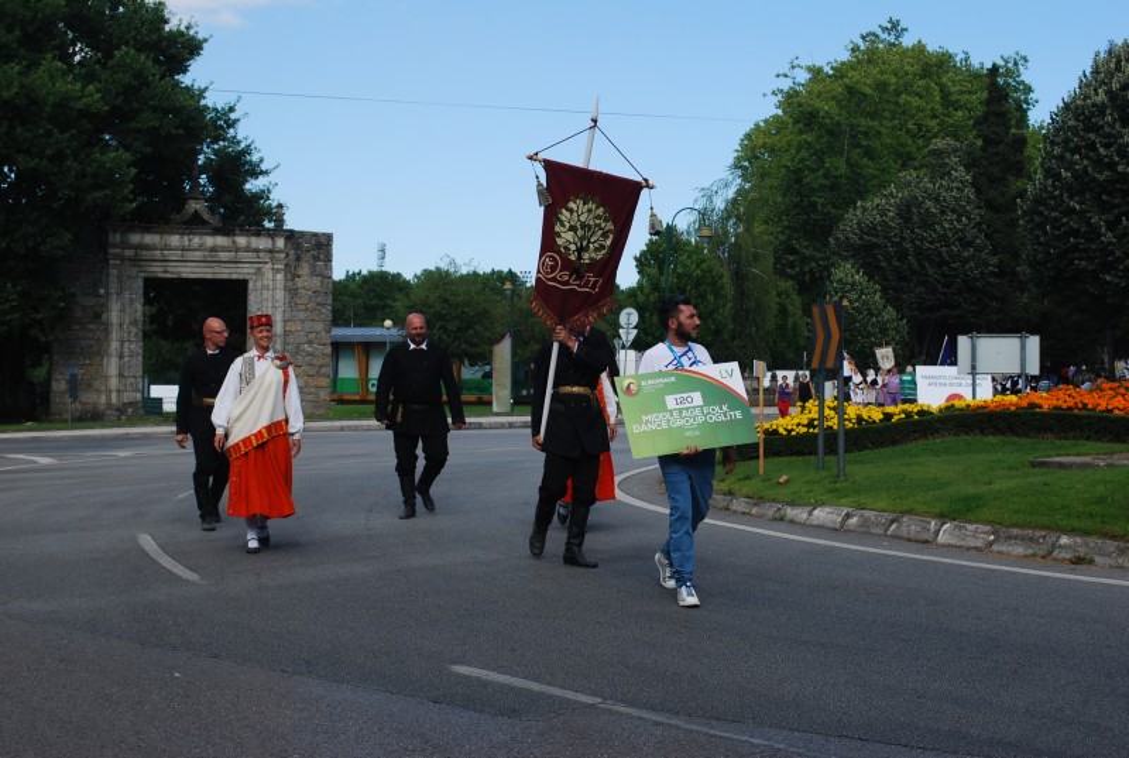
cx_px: 564
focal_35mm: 52
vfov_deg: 25.9
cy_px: 379
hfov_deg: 37.8
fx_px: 1650
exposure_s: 1/200
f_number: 7.1
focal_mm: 35
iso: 100
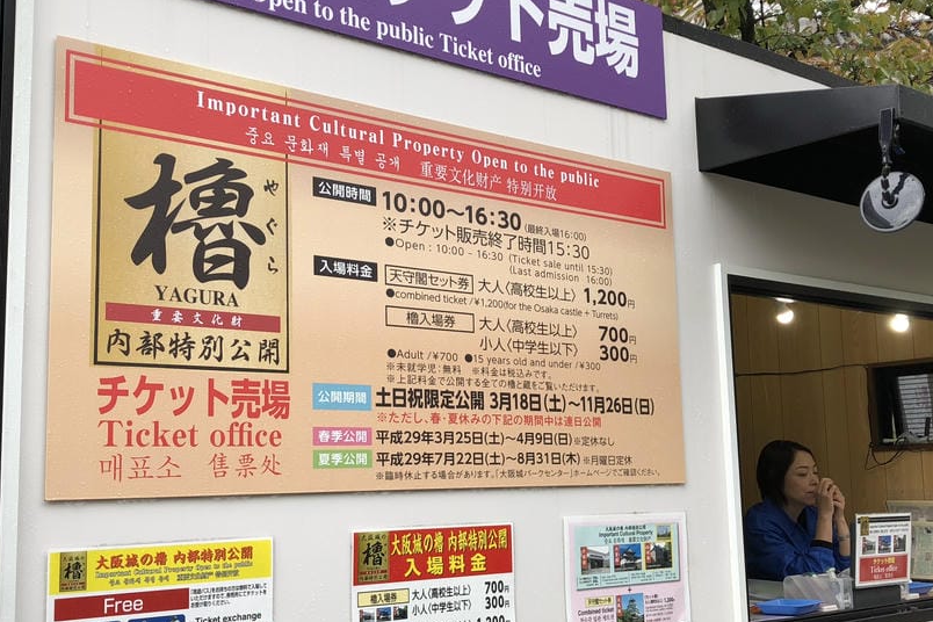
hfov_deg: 43.6
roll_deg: +0.7
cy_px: 352
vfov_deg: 29.8
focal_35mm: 45
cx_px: 441
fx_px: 1166
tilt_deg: +5.2
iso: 20
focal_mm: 3.99
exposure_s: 1/138
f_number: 1.8
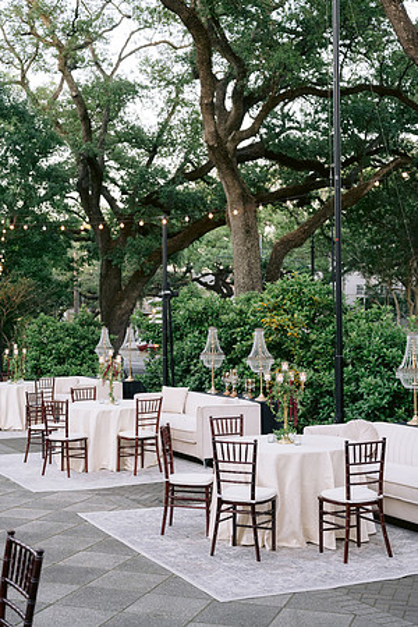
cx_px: 209
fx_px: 871
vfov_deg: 39.6
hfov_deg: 27.0
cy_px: 314
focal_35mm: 50
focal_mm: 50
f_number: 4.5
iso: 800
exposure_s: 1/100
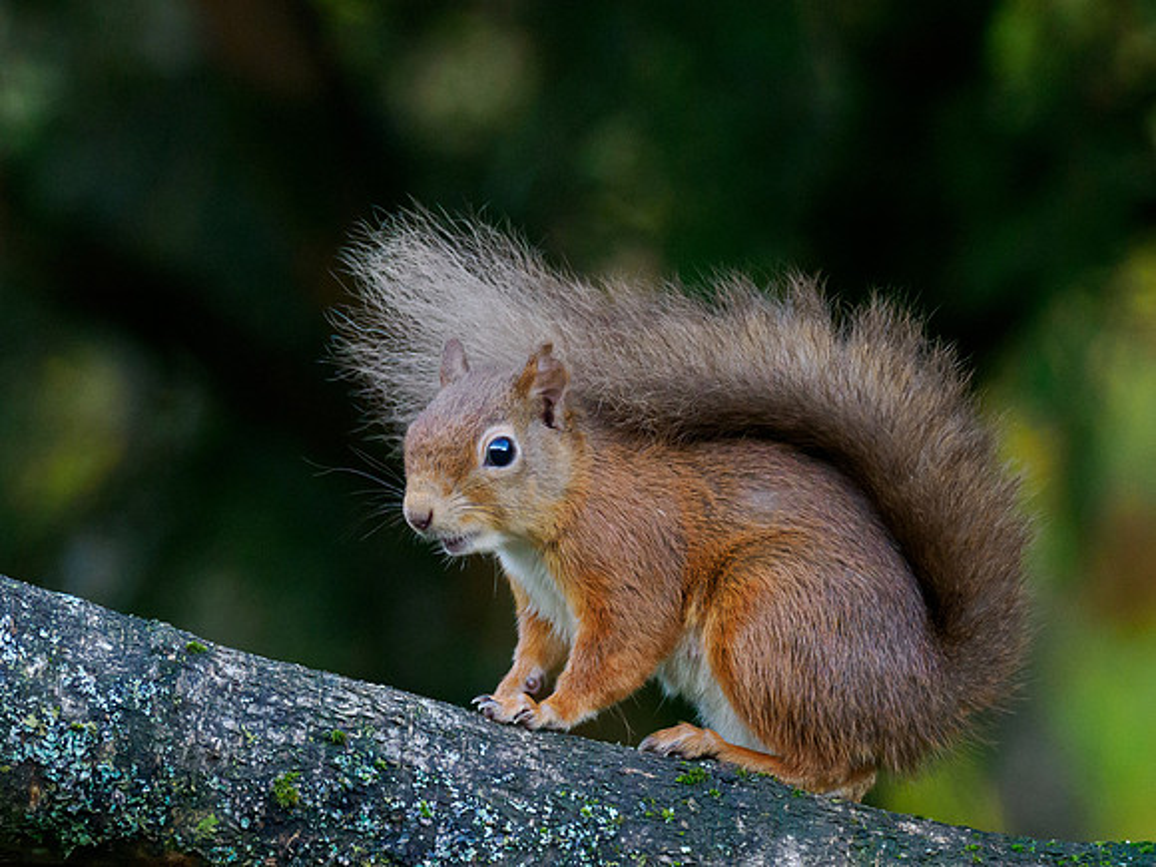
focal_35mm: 881
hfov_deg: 2.3
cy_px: 232
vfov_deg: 1.7
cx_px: 417
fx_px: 29418
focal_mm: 300
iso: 3200
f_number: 4
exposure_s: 1/640
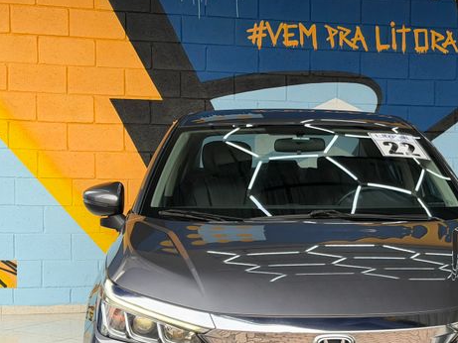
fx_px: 1059
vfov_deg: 18.3
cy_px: 274
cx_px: 332
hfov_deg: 24.2
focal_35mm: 80
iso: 80
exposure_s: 1/331
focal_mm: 6.76
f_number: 1.78
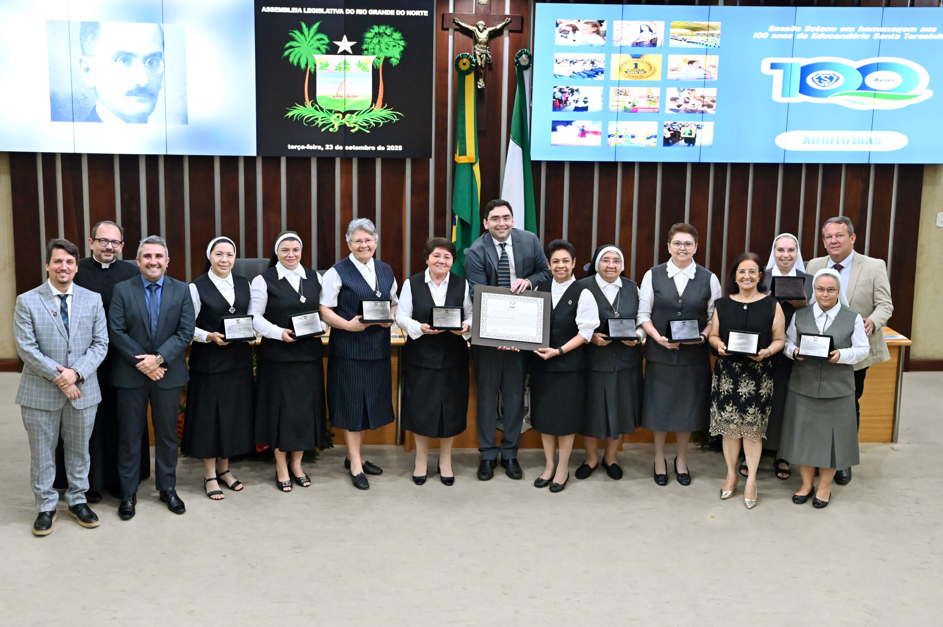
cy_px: 314
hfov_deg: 35.7
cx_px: 472
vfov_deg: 24.2
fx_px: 1466
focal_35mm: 56
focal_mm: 56
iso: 6400
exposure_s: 1/160
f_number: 6.3
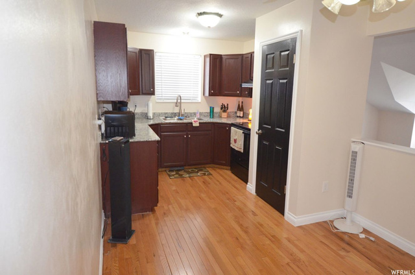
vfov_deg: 55.9
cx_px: 208
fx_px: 259
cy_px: 138
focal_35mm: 22
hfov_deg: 77.4
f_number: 4
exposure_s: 1/60
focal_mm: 15
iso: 1800
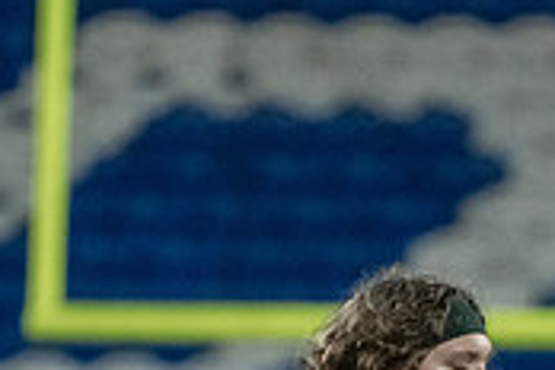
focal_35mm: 1203
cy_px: 598
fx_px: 18545
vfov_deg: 1.1
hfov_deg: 1.7
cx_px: 411
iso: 10000
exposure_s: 1/1250
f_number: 5.6
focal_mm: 361
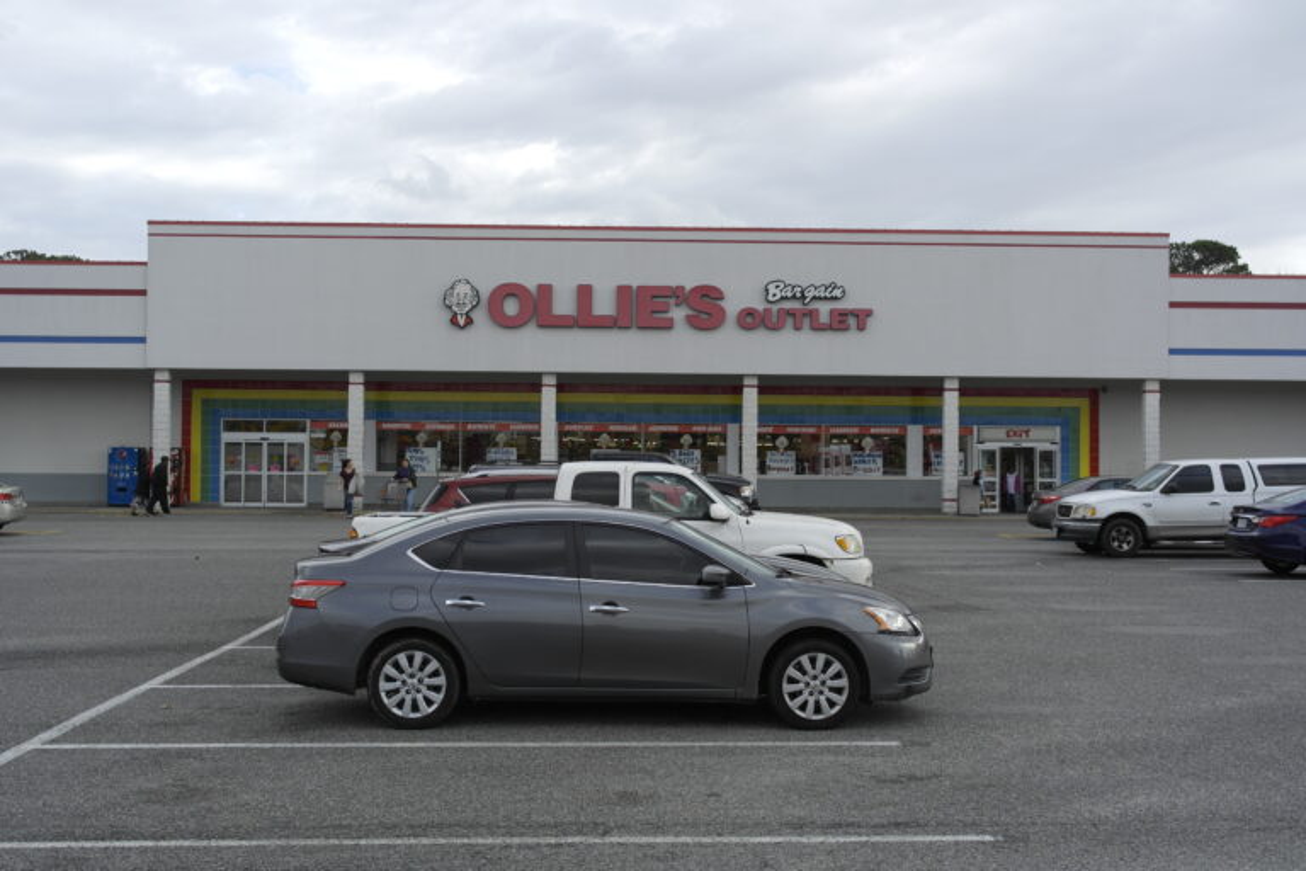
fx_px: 1560
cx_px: 653
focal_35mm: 43
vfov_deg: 31.2
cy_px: 436
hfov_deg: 45.4
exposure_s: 1/200
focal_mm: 28
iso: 100
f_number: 5
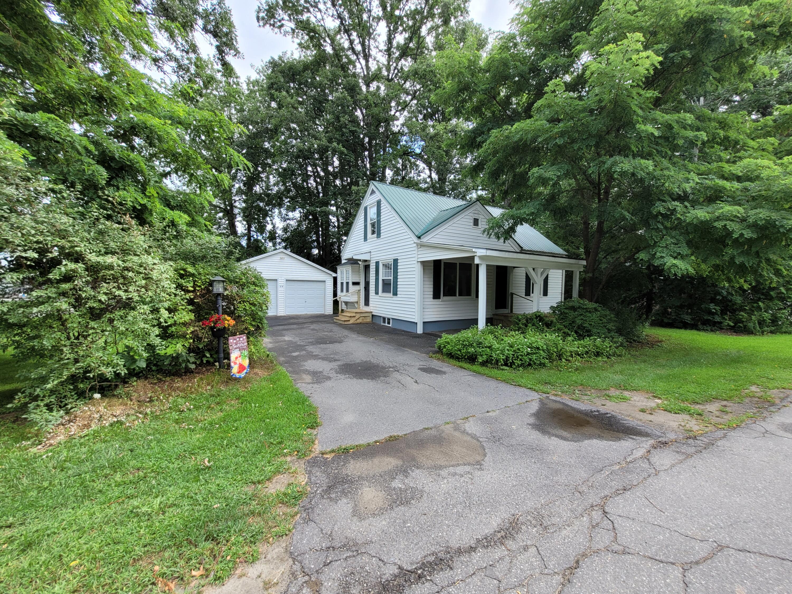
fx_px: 297
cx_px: 396
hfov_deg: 106.2
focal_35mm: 13
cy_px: 297
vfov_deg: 89.9
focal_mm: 1.74
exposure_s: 1/364
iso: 40
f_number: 2.2
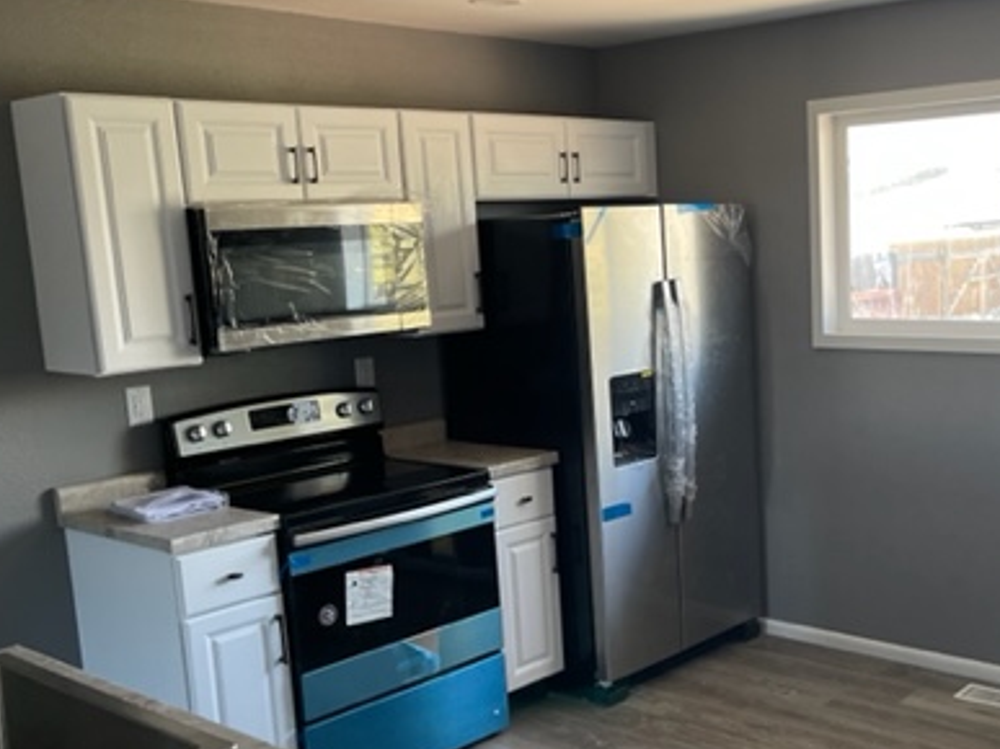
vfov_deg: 33.5
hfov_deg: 42.5
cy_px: 431
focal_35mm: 43
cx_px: 747
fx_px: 1242
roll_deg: +1.9
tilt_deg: -9.3
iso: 125
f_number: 1.6
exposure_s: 1/108
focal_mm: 5.1
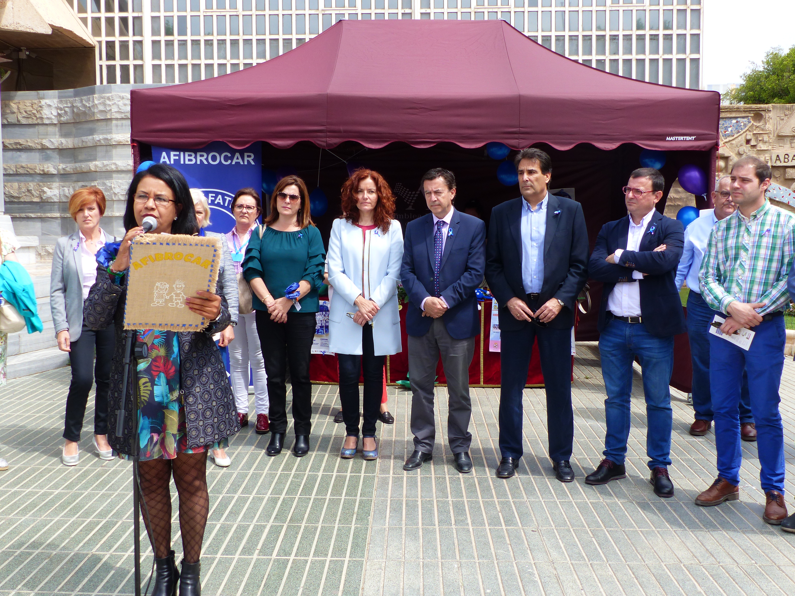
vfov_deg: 38.7
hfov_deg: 50.1
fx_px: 850
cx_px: 398
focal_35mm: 37
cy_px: 298
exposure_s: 1/500
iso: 100
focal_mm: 6.6
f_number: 4
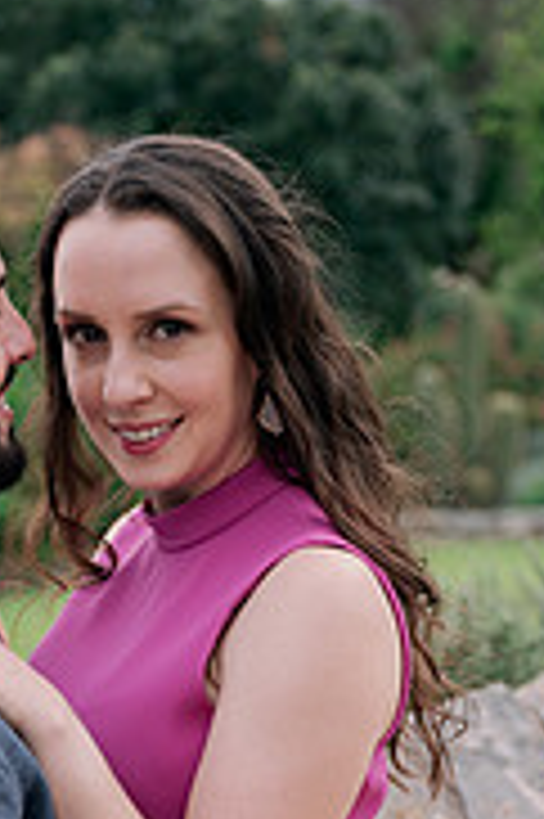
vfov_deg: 18.0
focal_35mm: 111
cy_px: 832
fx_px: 2521
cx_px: 61
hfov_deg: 12.2
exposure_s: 1/400
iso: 160
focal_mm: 45
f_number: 2.8
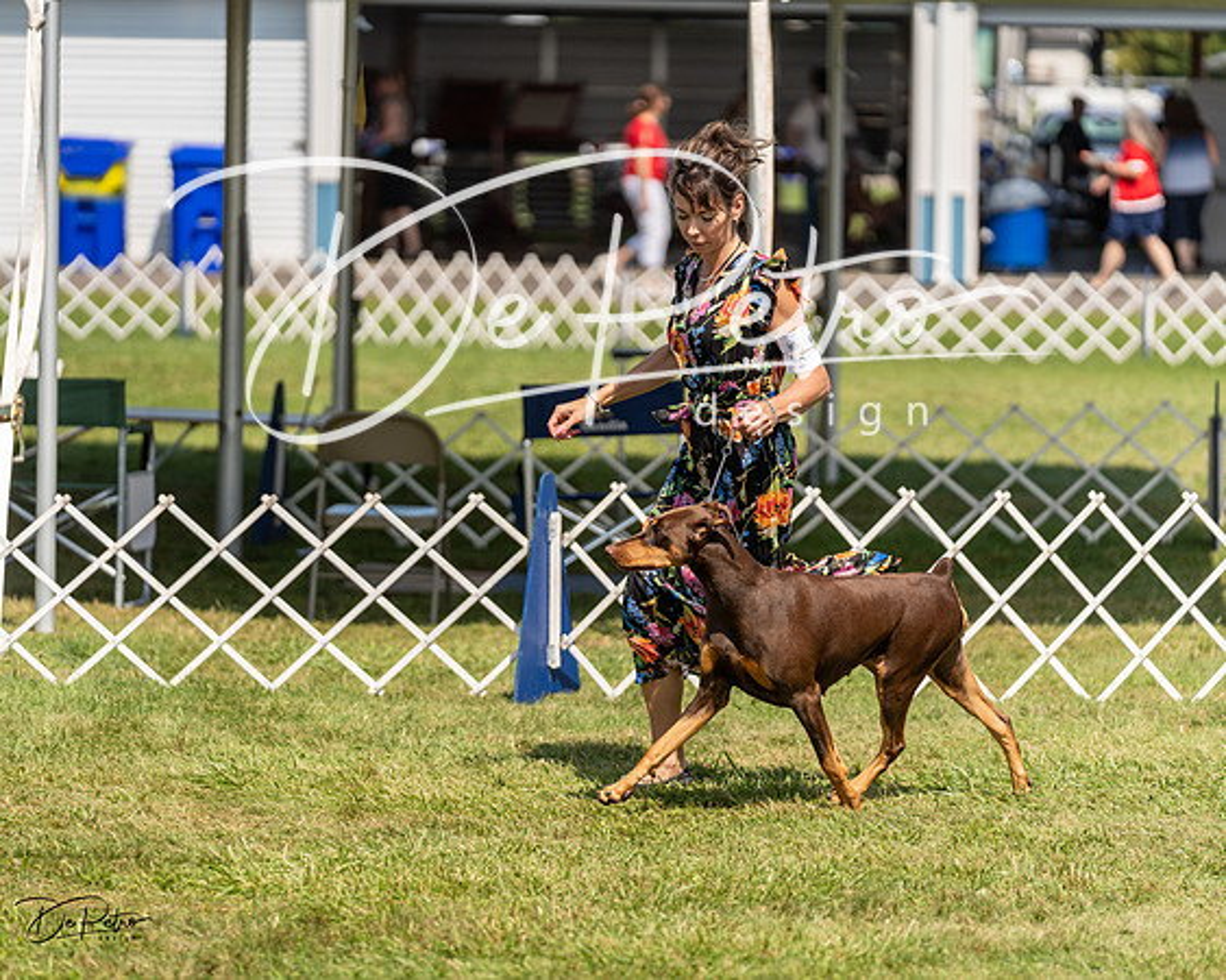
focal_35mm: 171
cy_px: 490
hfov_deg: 11.3
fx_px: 6209
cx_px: 613
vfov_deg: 9.0
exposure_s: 1/3200
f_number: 2.8
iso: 200
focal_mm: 152
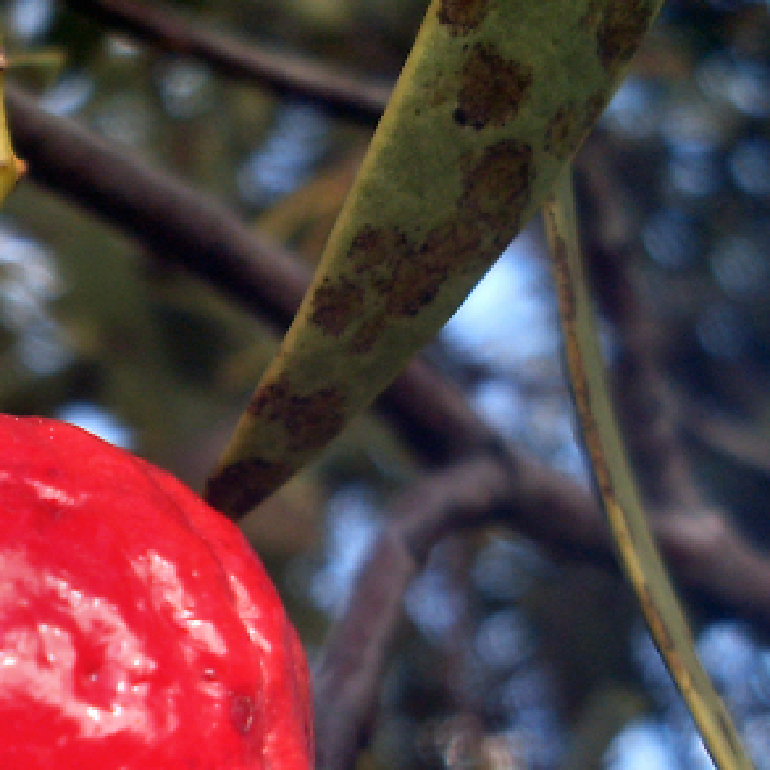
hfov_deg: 19.5
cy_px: 673
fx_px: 2215
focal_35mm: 88
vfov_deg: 19.4
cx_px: 168
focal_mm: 6.3
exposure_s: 1/180
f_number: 3
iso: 80
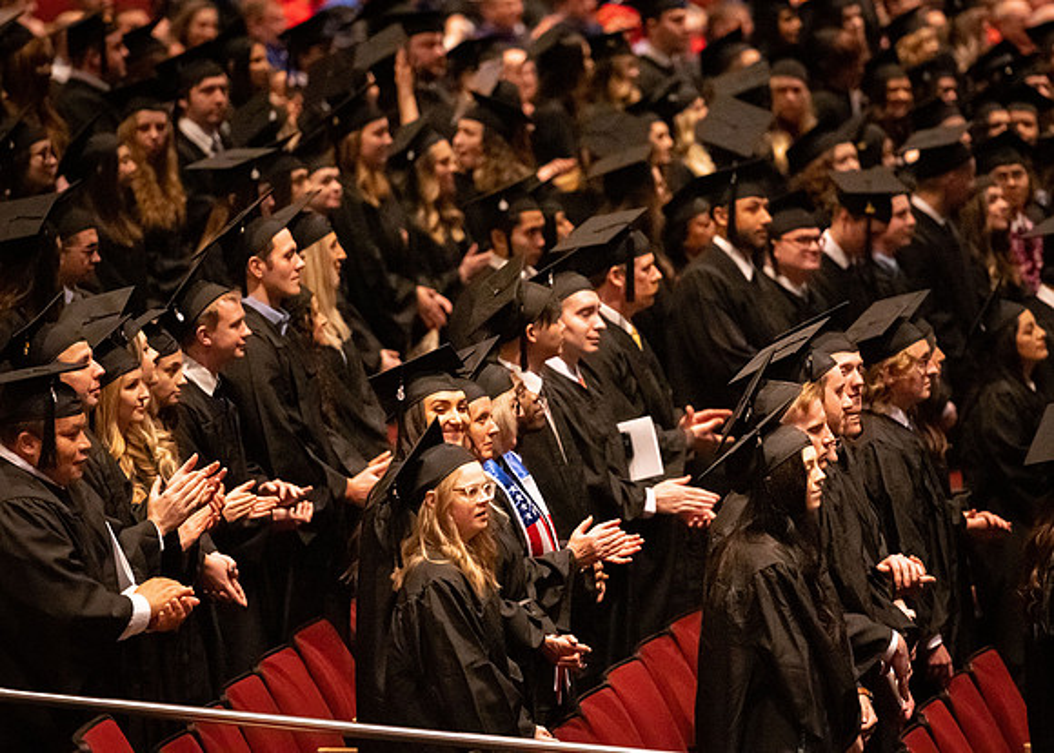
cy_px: 300
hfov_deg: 8.0
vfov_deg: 5.7
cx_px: 581
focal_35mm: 252
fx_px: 7541
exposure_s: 1/200
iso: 6400
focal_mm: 200
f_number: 2.8
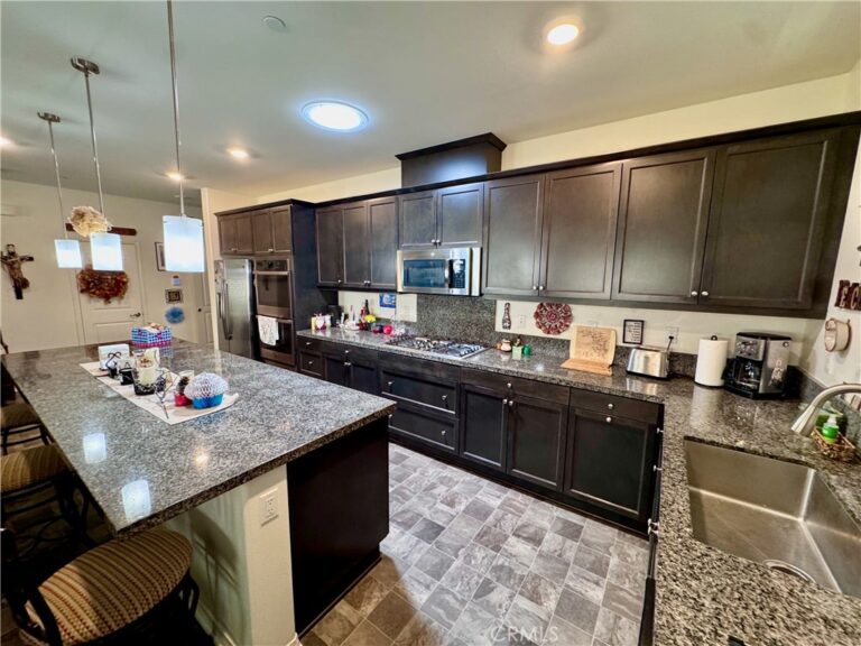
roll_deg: -0.5
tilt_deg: -8.7
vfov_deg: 85.7
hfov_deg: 102.1
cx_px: 430
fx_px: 348
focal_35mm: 14
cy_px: 323
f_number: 2.2
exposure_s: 1/60
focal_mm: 2.22
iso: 400
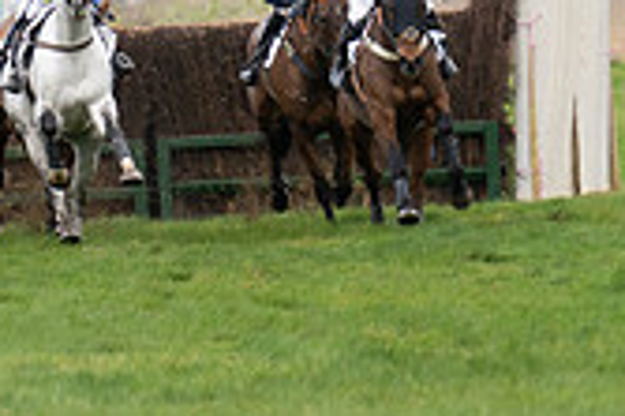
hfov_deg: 1.4
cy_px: 54
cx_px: 198
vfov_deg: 0.9
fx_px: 25339
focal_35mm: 1461
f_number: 4
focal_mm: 280
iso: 500
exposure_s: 1/1250
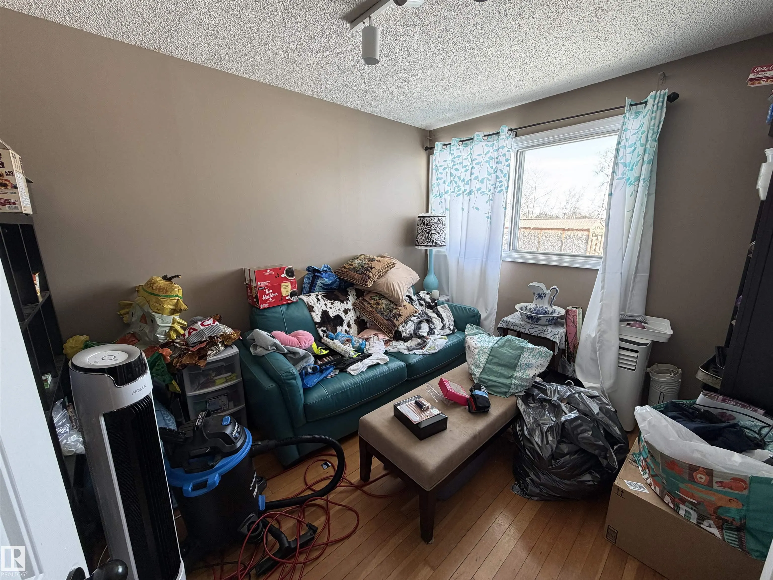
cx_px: 386
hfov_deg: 102.1
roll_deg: +0.8
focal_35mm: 14
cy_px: 290
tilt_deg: -13.2
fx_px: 313
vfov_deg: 85.7
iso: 100
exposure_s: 1/120
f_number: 2.2
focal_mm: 2.22
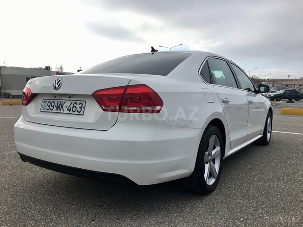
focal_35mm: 29
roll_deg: -0.7
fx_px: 254
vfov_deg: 48.2
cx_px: 152
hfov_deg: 61.7
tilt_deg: -4.5
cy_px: 114
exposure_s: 1/894
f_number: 2.2
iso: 25
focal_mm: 4.15
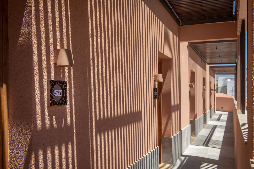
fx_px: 240
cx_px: 127
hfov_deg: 55.8
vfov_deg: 38.9
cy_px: 84
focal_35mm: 34
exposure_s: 1/250
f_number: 7.1
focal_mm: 34
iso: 100
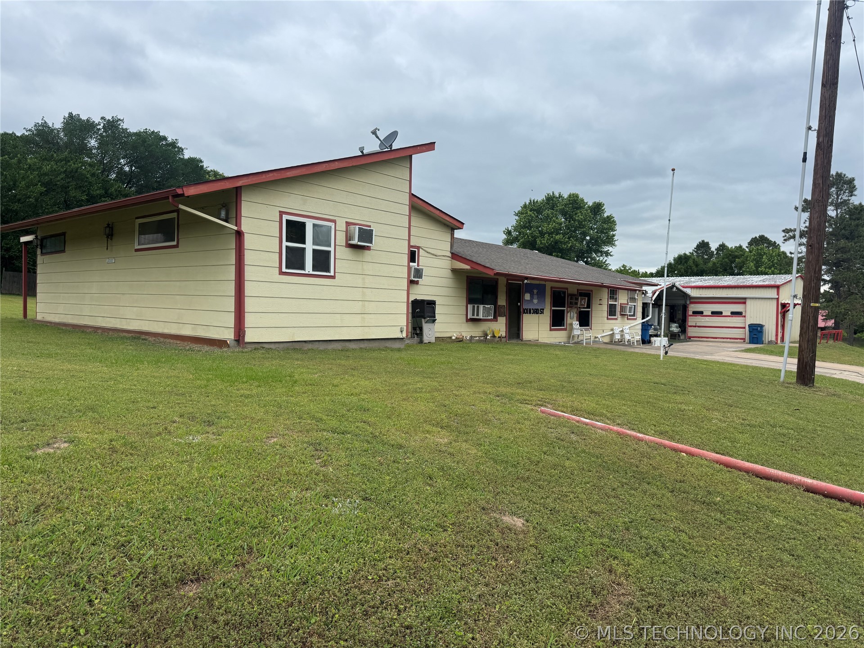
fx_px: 599
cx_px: 432
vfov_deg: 56.8
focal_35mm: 24
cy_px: 324
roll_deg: -1.4
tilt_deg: -2.0
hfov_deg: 71.6
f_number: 1.78
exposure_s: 1/2041
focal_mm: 6.76
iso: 80
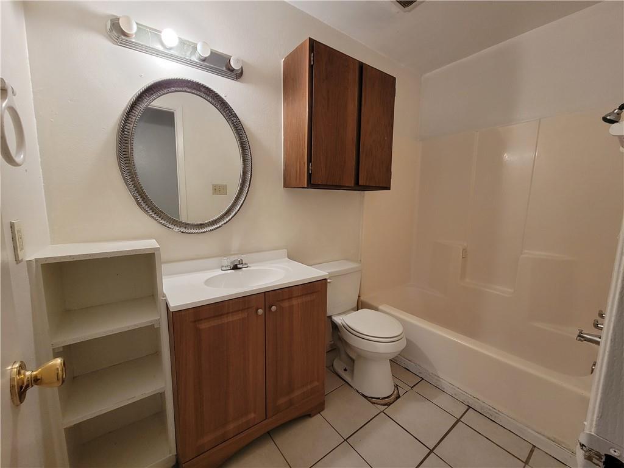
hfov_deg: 106.2
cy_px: 234
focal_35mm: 13
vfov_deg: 89.9
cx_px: 312
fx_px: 234
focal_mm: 2.2
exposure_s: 1/59
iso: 320
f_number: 2.2
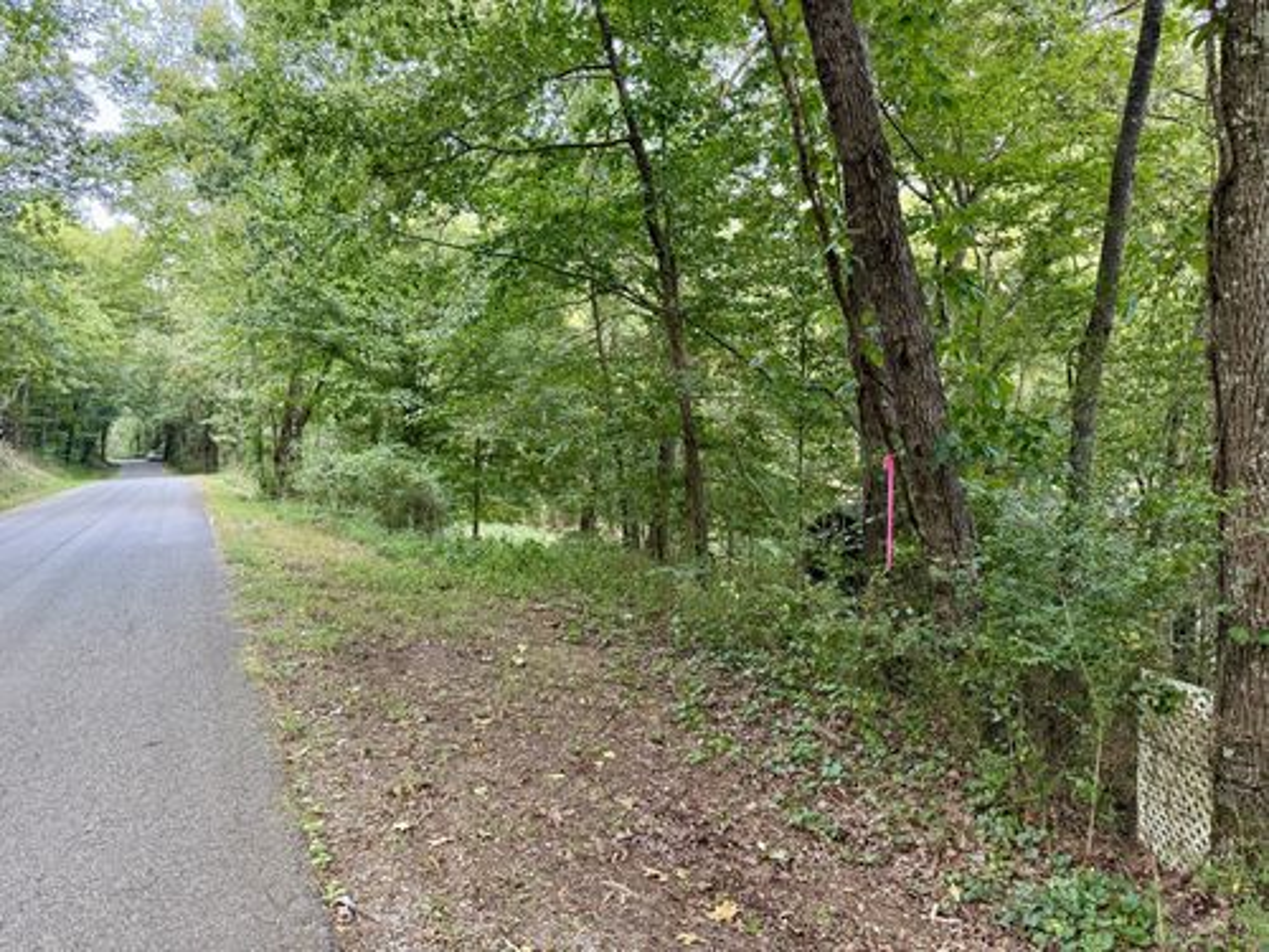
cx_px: 634
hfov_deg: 71.6
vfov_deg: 56.8
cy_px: 476
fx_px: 880
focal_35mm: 24
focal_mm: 6.76
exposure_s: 1/60
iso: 250
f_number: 1.78
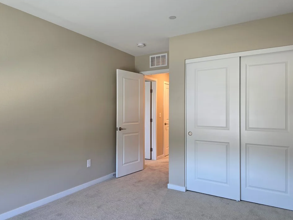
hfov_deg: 69.3
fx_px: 212
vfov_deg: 54.9
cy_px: 110
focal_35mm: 25
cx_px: 139
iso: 200
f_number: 1.7
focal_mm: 6.3
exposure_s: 1/120
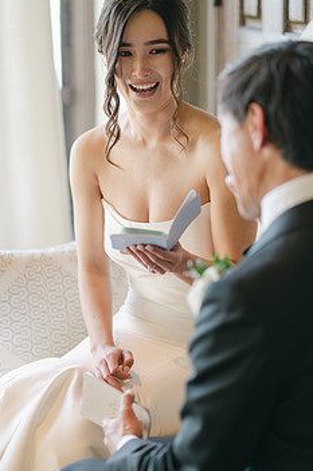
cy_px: 197
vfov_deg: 18.8
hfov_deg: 12.5
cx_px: 142
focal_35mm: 109
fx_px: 1426
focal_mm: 85
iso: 100
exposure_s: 1/160
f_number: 2
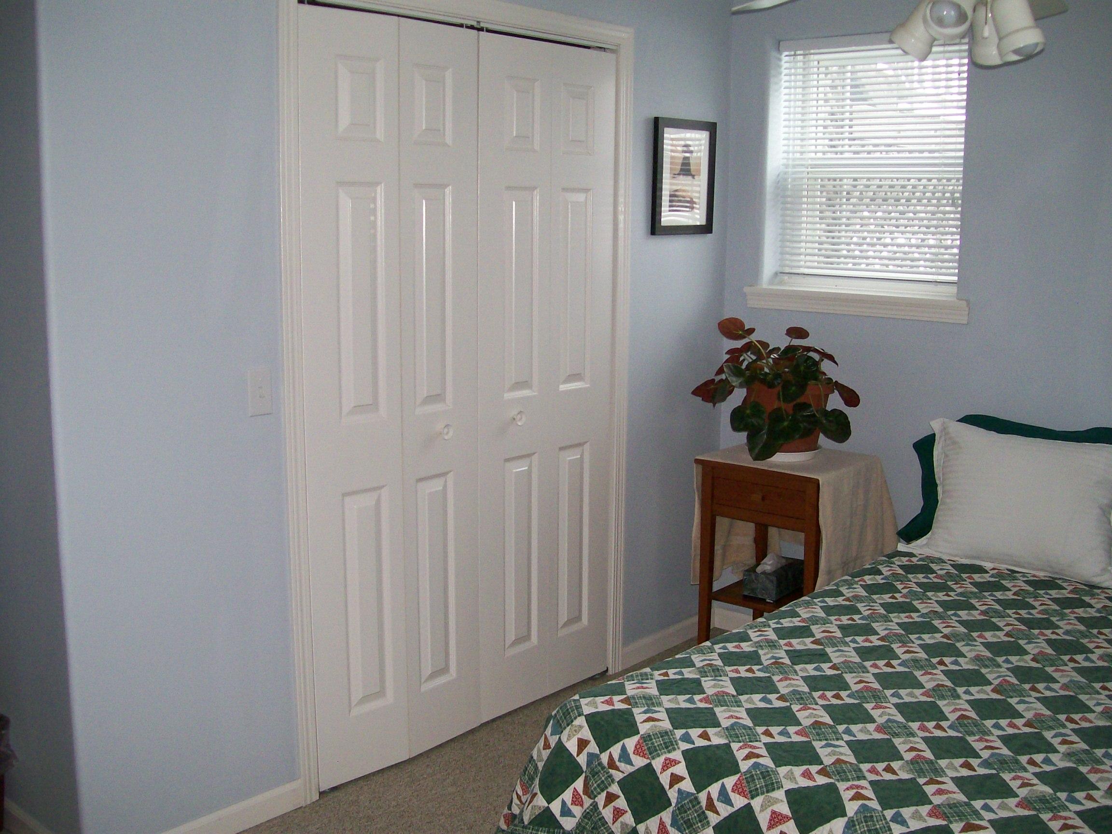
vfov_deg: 39.7
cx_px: 556
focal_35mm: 36
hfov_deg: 51.4
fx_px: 1156
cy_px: 417
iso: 140
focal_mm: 6
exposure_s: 1/64
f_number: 2.7
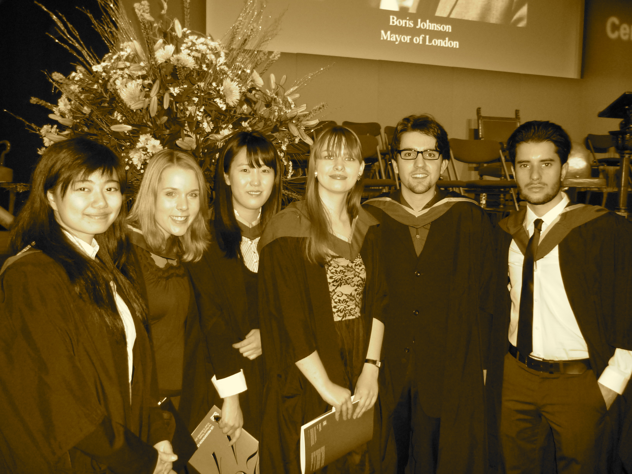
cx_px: 316
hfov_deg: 55.4
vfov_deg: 42.9
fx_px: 602
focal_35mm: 33
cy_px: 237
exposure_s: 1/8
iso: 400
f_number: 2.8
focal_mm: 5.5
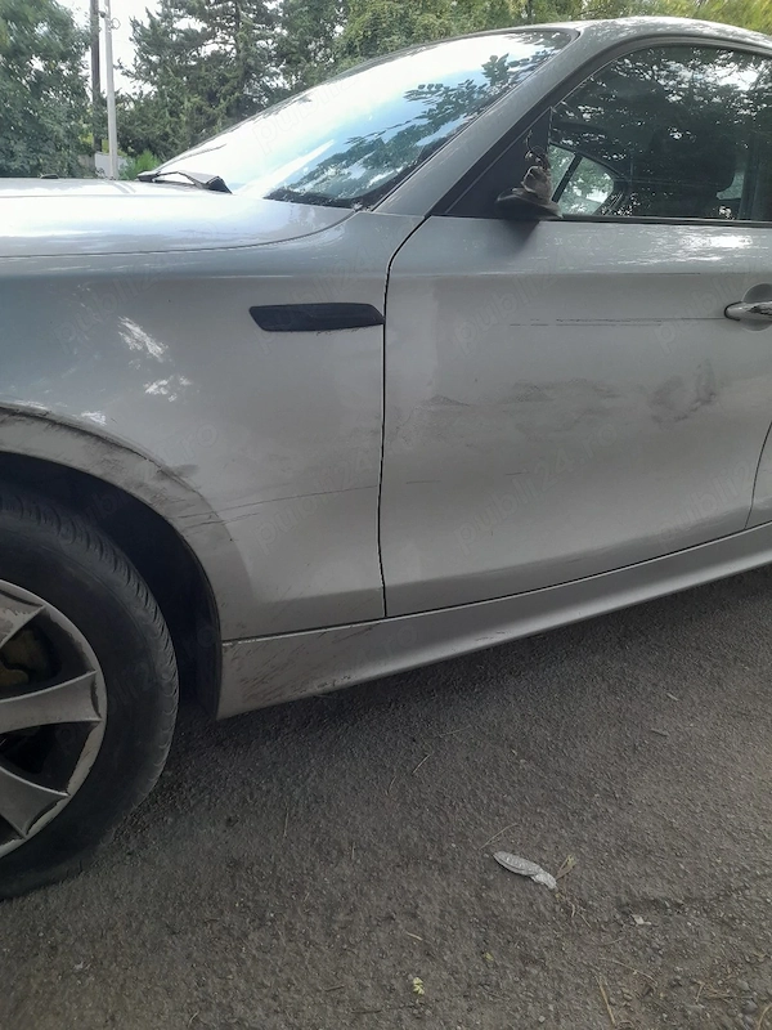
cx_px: 386
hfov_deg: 54.9
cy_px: 515
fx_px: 743
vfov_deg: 69.4
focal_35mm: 25
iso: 100
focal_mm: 4.6
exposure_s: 1/50
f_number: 2
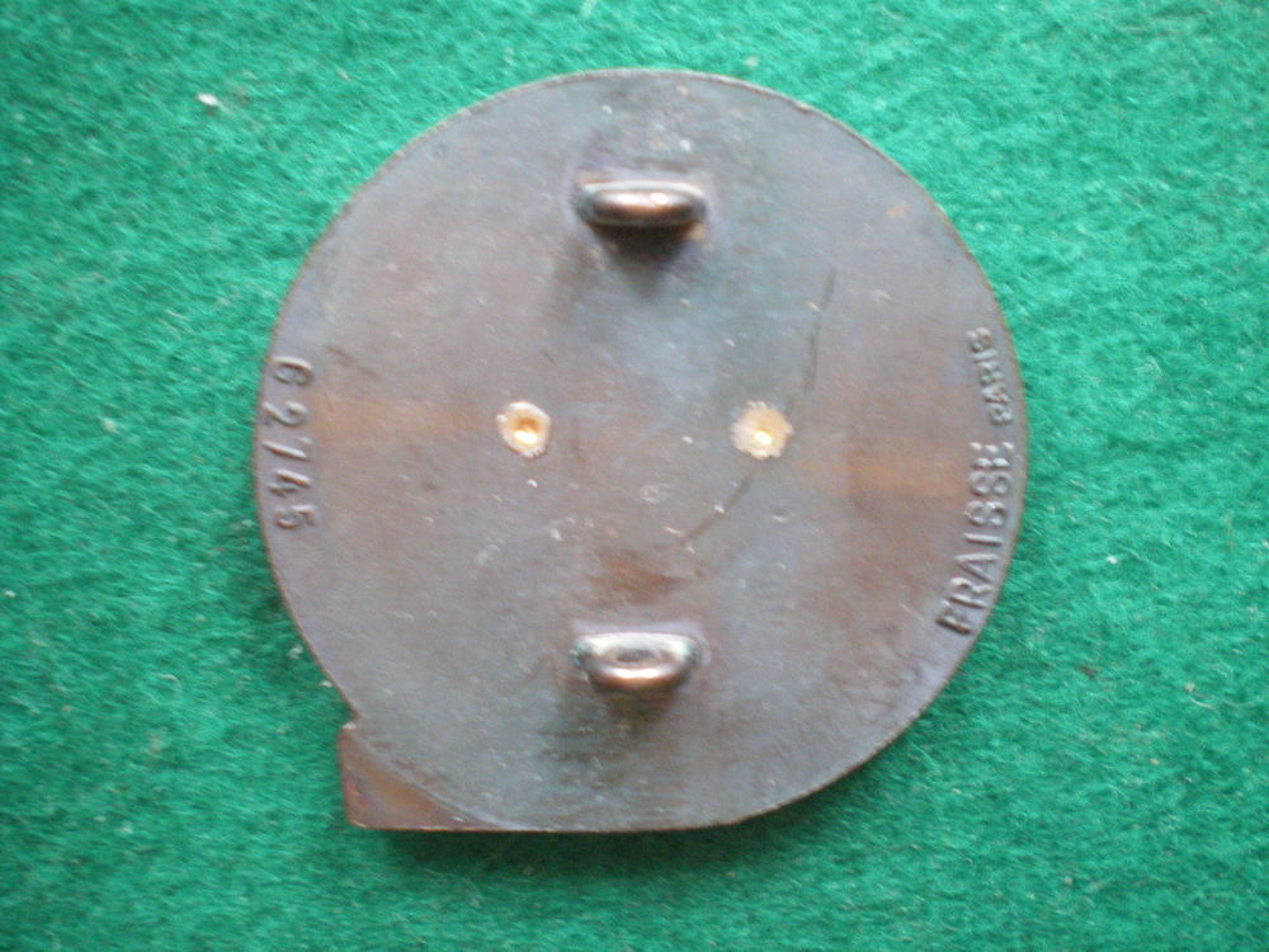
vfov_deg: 37.7
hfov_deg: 49.0
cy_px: 476
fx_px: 1393
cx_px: 634
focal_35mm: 38
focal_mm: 6.3
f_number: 3.1
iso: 400
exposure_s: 1/6
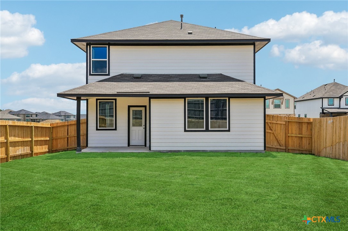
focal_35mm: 33
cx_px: 174
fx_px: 319
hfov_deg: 57.2
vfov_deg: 39.9
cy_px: 116
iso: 200
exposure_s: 1/500
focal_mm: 33
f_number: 9
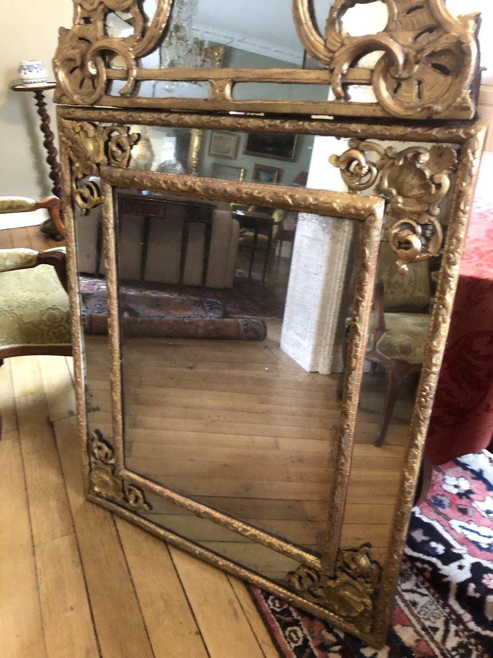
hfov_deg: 49.7
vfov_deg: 63.4
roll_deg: +0.6
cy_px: 329
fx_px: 532
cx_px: 246
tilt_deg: -27.3
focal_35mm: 28
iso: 100
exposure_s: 1/5
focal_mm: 4
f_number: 1.8
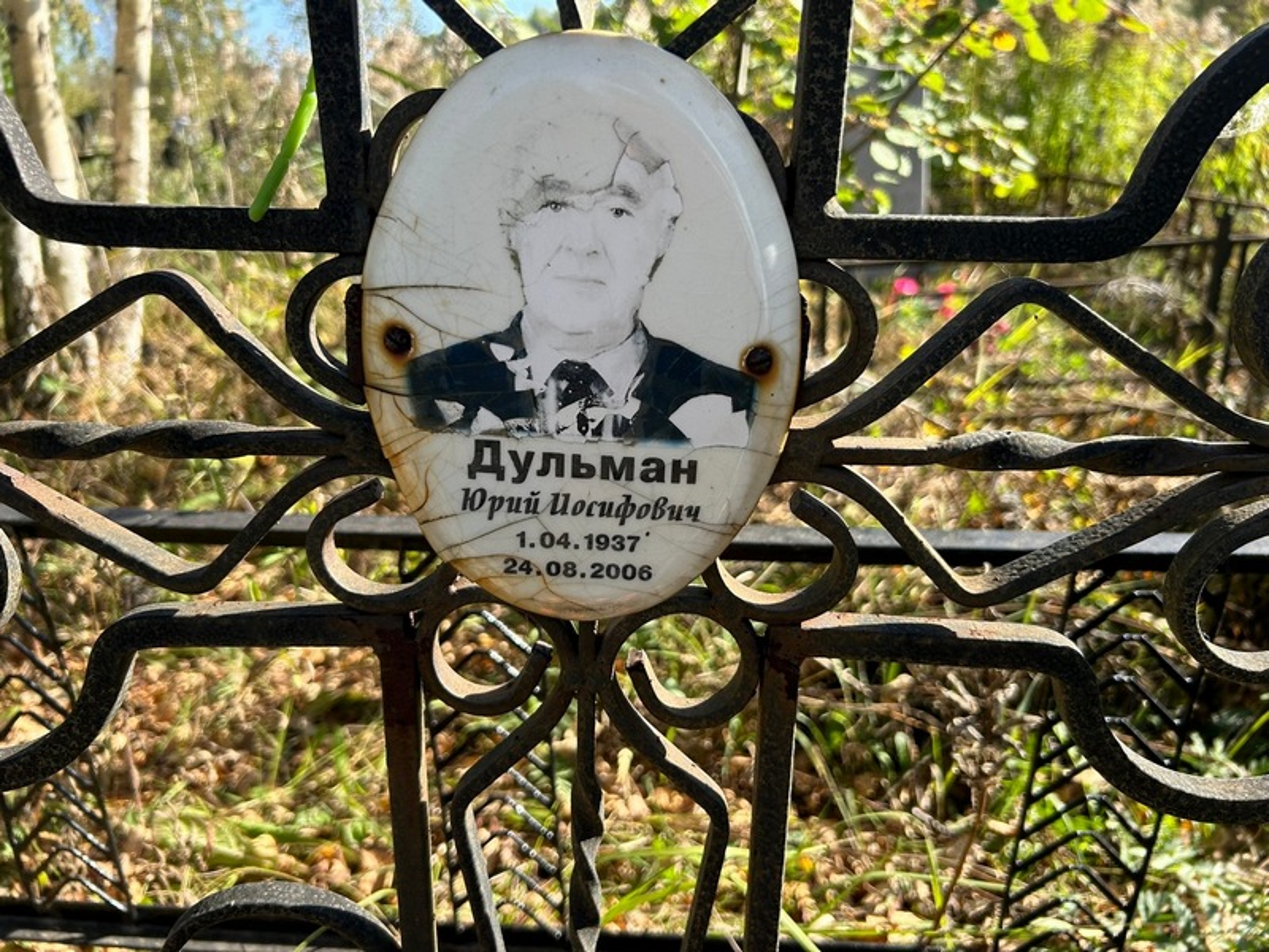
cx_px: 634
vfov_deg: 53.1
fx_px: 953
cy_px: 476
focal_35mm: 26
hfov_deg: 67.3
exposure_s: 1/957
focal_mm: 5.7
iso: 50
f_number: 1.5
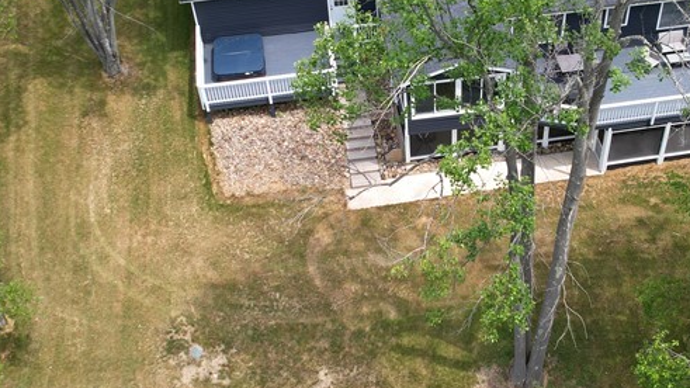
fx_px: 933
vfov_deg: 23.4
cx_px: 434
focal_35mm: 51
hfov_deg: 40.3
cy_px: 153
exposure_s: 1/725
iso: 100
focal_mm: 8.38
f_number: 2.8
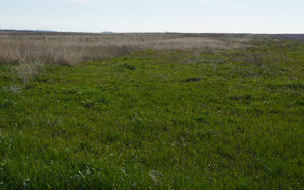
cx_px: 123
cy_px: 62
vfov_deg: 19.2
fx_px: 561
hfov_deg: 30.3
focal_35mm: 68
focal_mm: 33
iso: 100
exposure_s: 1/200
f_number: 11
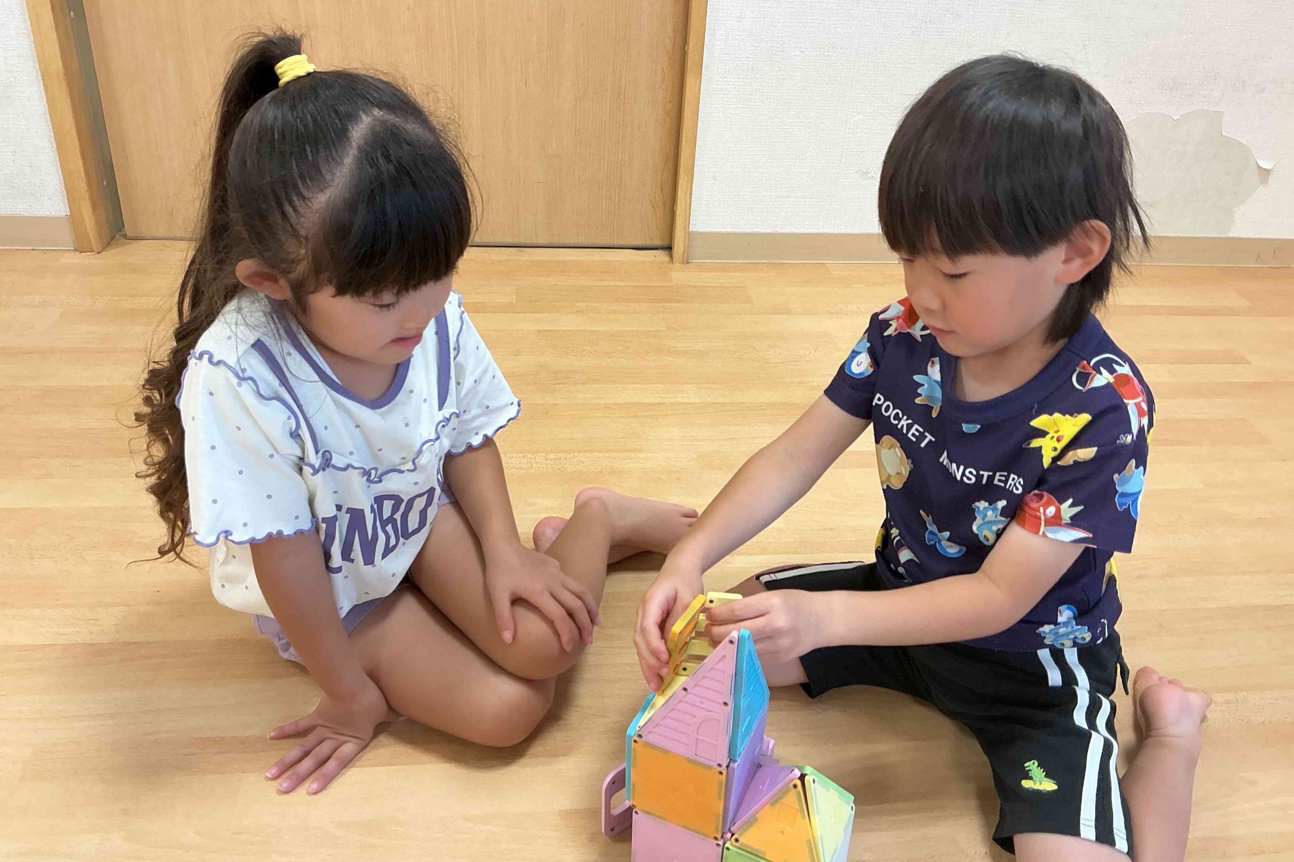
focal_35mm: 31
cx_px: 661
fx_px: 1114
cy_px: 387
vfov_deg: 42.3
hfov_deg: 60.3
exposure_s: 1/60
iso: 40
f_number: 1.8
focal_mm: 3
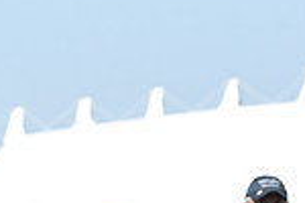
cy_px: 267
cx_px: -220
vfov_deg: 2.2
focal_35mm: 617
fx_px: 5227
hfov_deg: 3.3
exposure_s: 1/2500
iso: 400
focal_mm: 160
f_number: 6.3
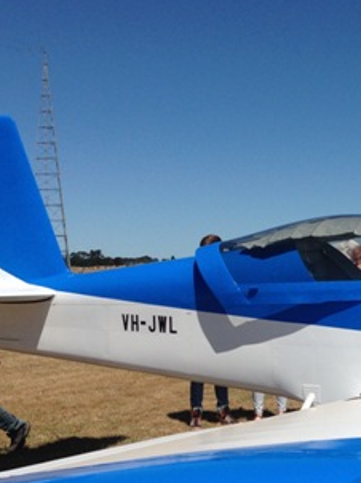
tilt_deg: -4.5
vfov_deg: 27.5
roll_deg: -0.9
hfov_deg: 20.3
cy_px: 344
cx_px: 361
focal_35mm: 70
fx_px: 975
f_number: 2.4
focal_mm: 4.12
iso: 50
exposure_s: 1/3623
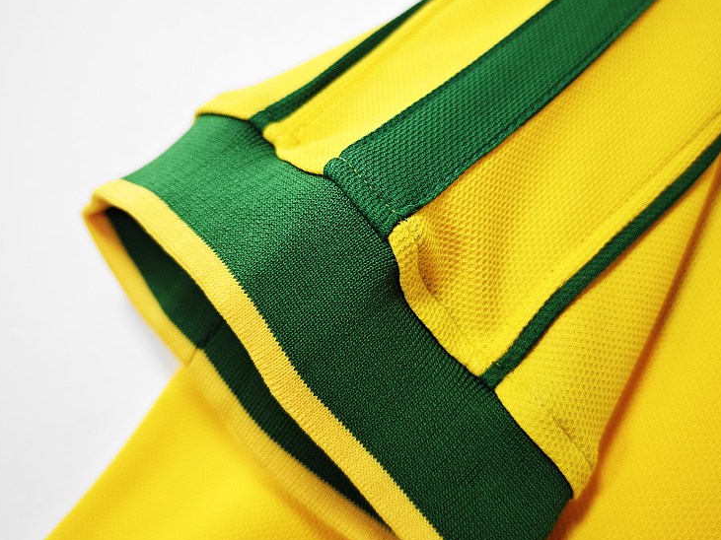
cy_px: 228
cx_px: 392
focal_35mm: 34
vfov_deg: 41.7
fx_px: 708
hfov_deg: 53.9
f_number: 1.75
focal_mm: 8.67
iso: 128
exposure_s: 1/100
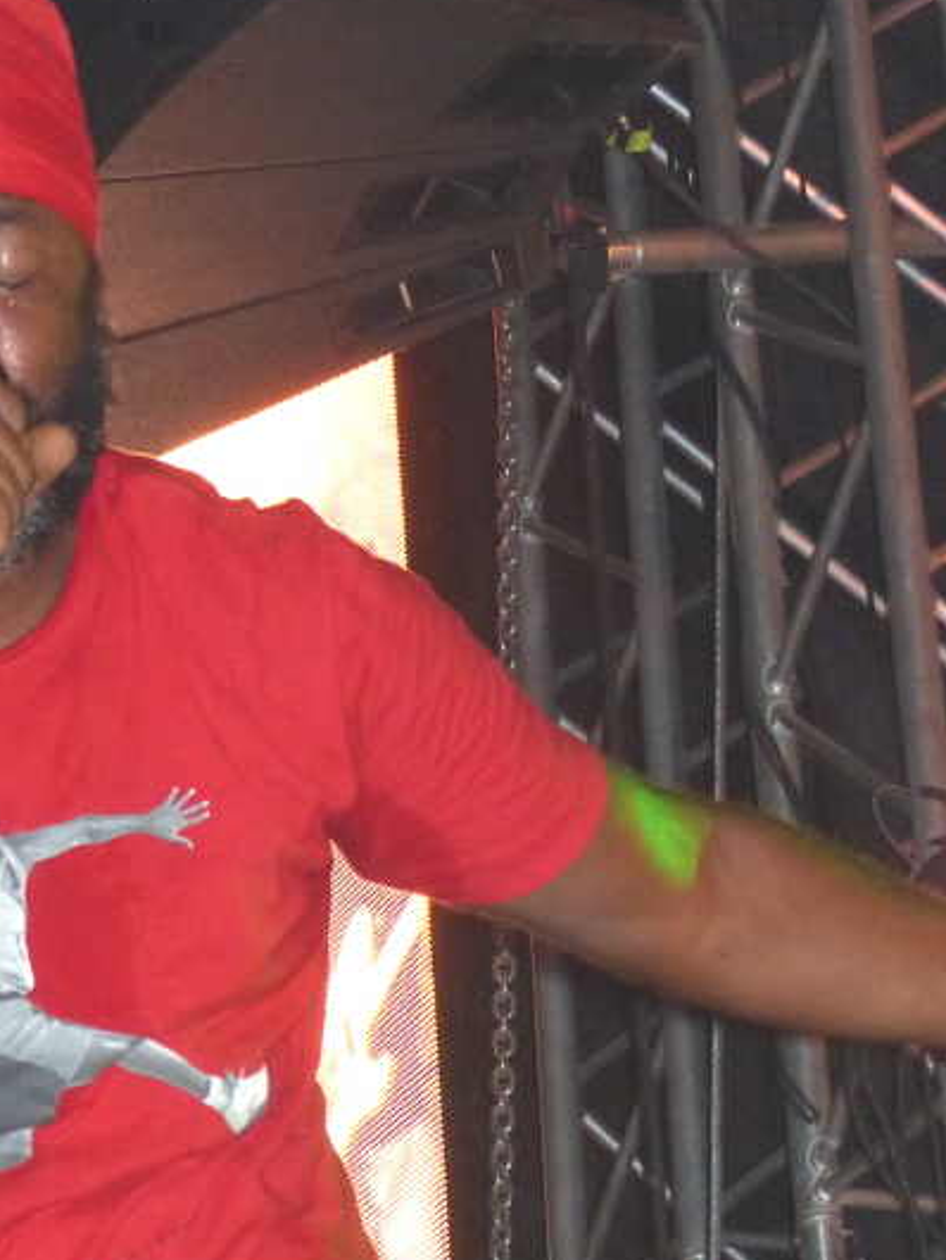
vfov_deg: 17.0
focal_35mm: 115
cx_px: 90
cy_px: 982
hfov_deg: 12.8
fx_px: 4187
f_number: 2.8
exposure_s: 1/60
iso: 400
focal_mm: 10.9
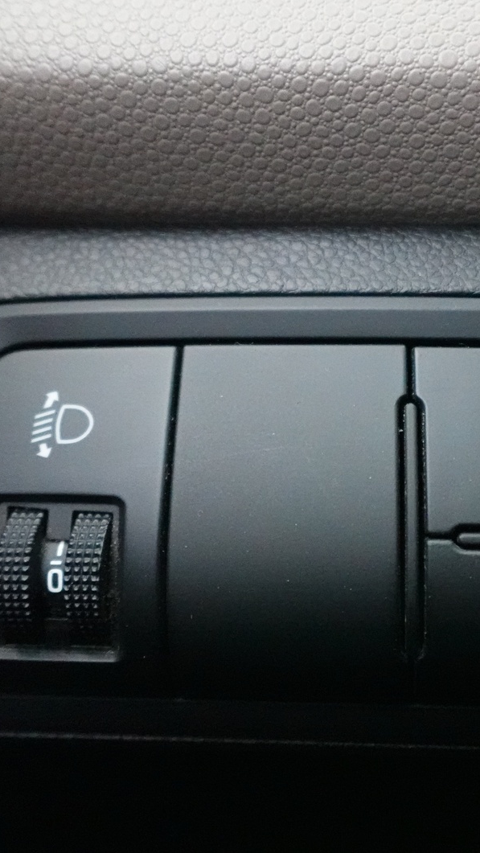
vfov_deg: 61.0
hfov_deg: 35.9
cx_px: 360
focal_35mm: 32
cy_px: 420
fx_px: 724
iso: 6400
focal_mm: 7.6
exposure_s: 1/80
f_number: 2
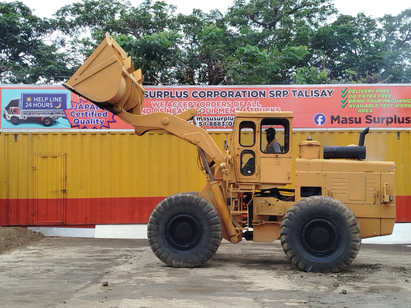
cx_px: 206
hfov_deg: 39.7
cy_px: 154
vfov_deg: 30.3
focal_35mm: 48
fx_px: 570
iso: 50
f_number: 1.7
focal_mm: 5.31
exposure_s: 1/206
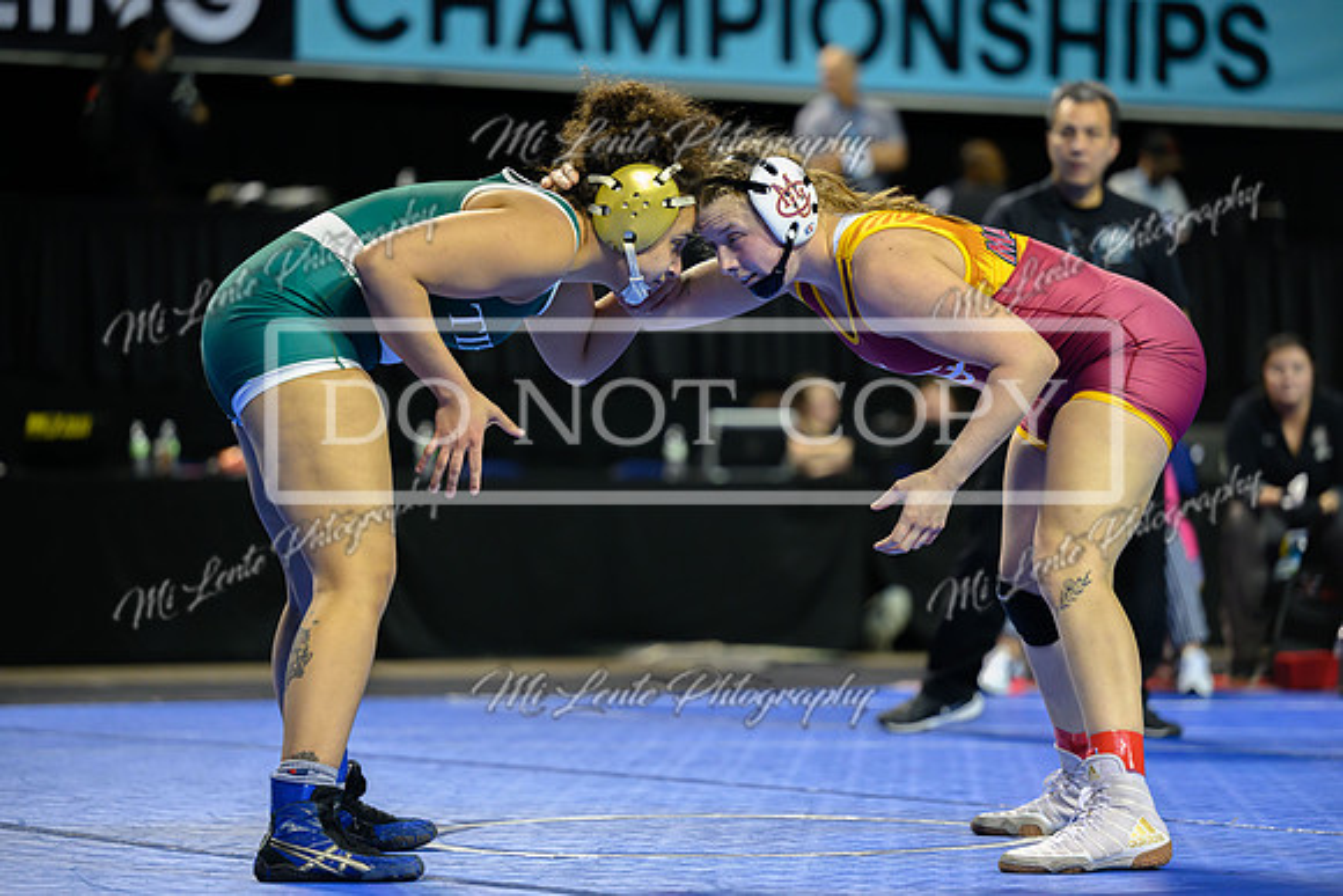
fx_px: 5224
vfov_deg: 9.8
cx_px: 672
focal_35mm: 140
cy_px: 448
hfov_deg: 14.7
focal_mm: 140
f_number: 2.8
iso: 3200
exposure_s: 1/800
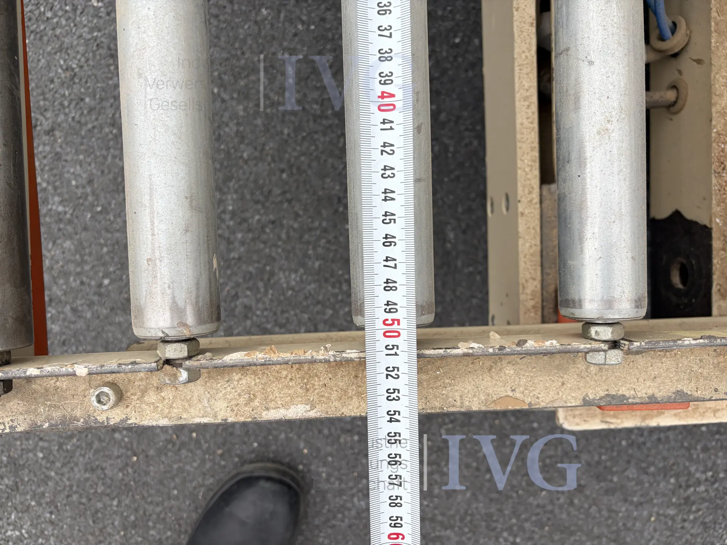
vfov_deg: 53.1
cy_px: 272
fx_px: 546
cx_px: 364
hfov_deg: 67.3
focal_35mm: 26
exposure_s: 1/607
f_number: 1.6
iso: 50
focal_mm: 5.96
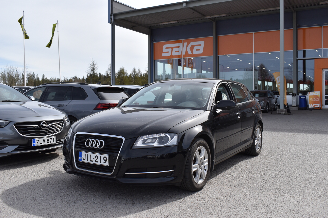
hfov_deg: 55.1
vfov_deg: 38.4
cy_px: 109
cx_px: 164
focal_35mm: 34
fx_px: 314
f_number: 8
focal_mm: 23
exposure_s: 1/750
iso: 200
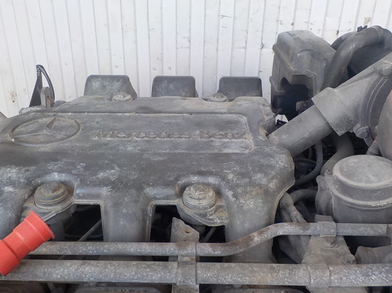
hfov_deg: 52.6
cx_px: 191
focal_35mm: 35
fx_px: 396
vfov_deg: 40.6
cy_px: 136
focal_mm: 4.1
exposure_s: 1/30
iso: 125
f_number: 3.3
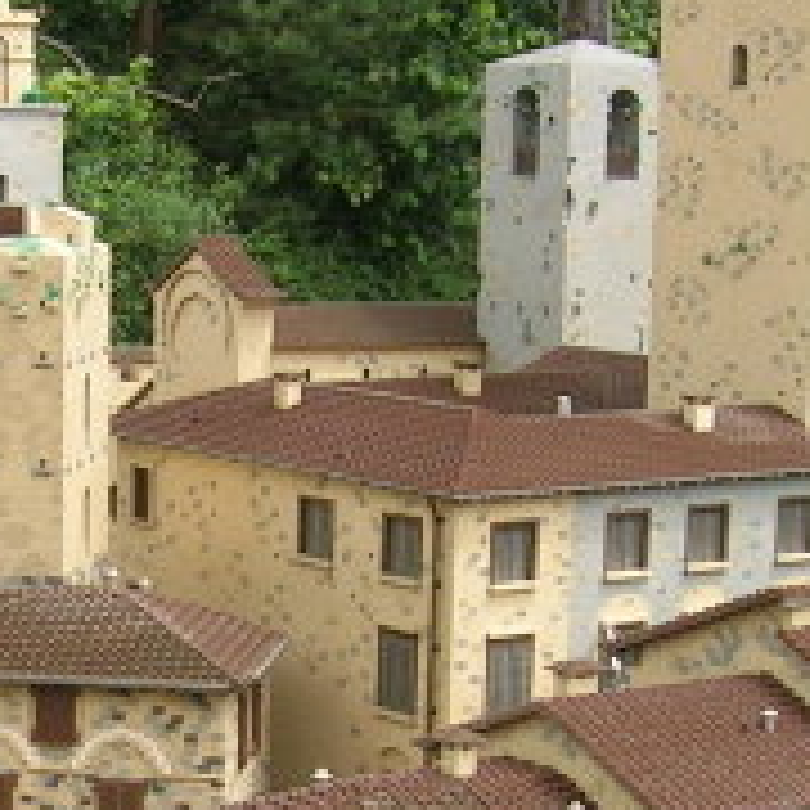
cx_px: 58
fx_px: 2912
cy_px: 734
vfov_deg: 15.6
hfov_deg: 15.6
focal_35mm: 110
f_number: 4.8
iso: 50
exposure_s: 1/150
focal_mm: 5.4
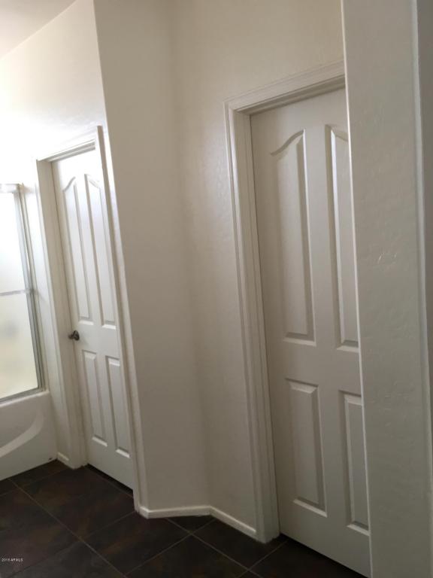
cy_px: 289
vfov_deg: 61.7
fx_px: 484
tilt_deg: -5.1
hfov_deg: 48.2
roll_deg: +4.4
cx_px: 216
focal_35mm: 29
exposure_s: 1/30
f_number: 2.2
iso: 50
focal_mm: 4.15
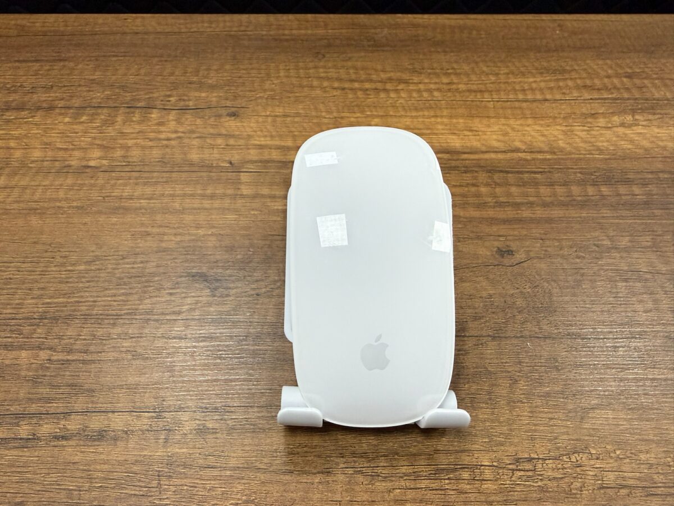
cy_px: 253
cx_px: 337
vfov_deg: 54.9
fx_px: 487
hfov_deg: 69.4
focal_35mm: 25
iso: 200
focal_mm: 2.22
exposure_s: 1/100
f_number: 2.2
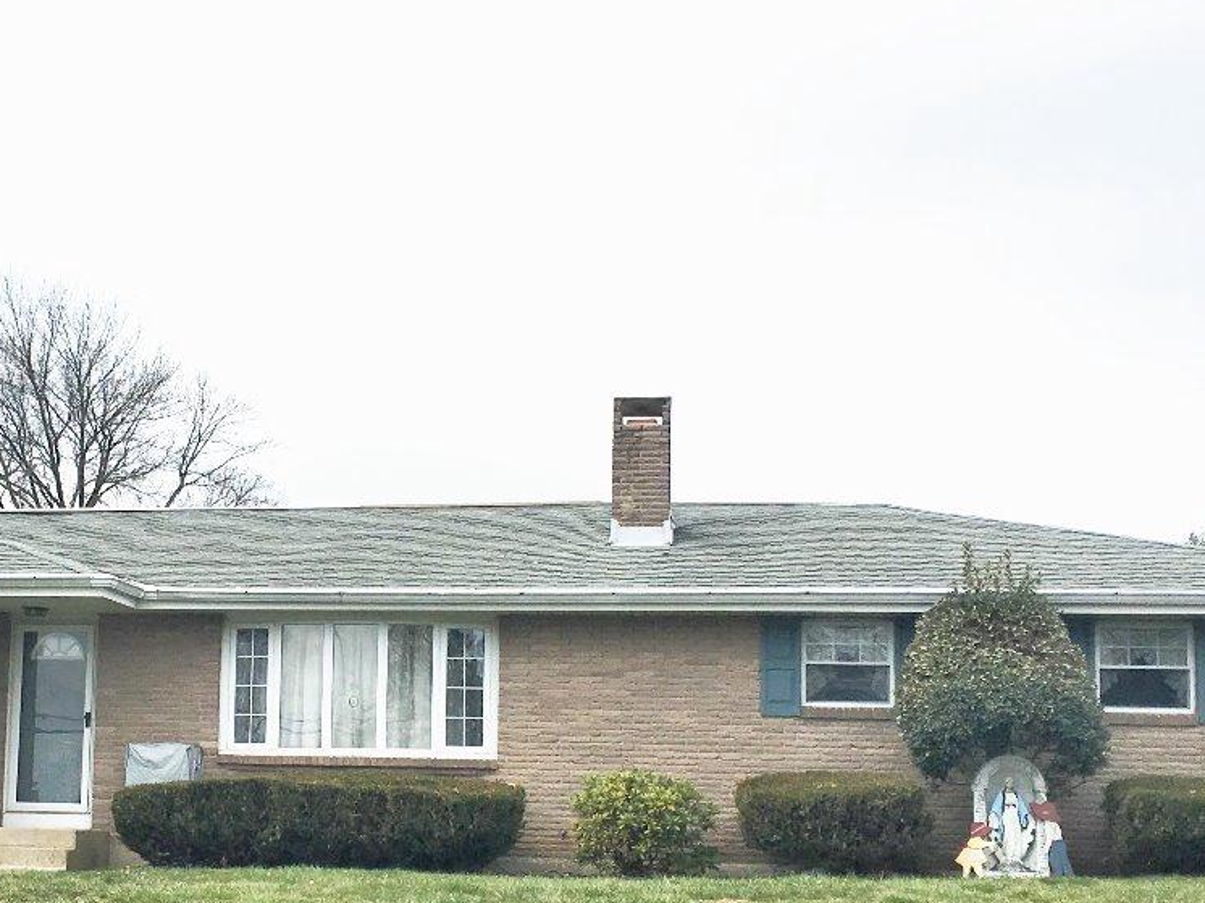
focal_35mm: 56
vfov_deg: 25.9
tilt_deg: +7.8
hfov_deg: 33.7
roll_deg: -1.9
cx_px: 313
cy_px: 643
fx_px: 1949
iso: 25
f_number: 2.2
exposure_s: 1/2137
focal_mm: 4.15
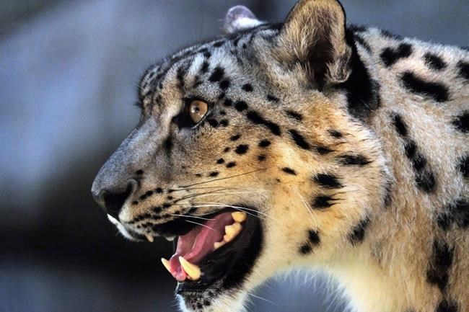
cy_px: 156
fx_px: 7814
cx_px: 234
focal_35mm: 600
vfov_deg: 2.3
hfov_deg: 3.4
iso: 3200
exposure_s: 1/1600
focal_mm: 400
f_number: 5.6
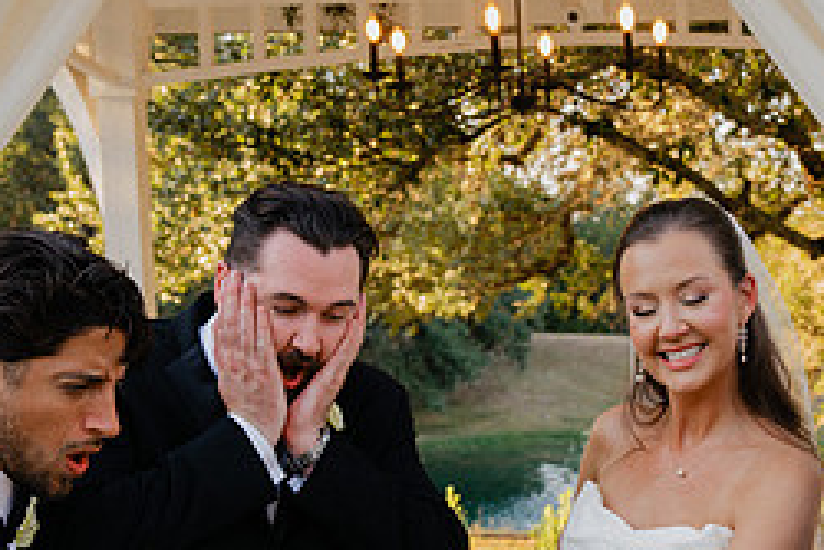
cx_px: 702
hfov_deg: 26.0
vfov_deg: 17.6
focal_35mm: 76
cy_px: 529
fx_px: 1740
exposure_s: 1/250
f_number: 4.5
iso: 400
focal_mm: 31.5
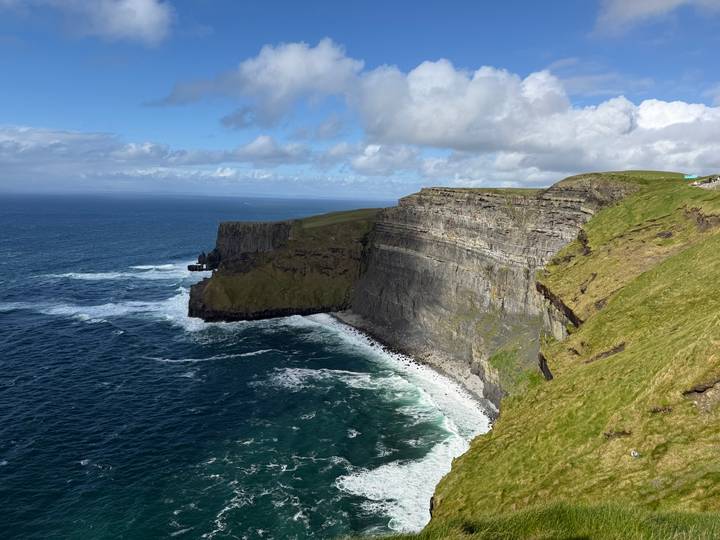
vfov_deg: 56.8
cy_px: 270
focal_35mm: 24
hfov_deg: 71.6
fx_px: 499
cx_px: 360
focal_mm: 6.76
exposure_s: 1/6173
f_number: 1.78
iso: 80
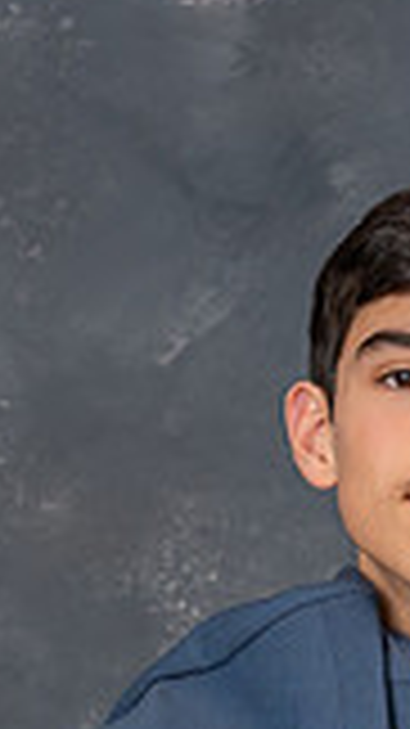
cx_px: 441
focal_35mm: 263
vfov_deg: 8.1
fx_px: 5088
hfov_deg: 4.6
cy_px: 895
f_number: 5.6
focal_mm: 52
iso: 200
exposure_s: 1/160
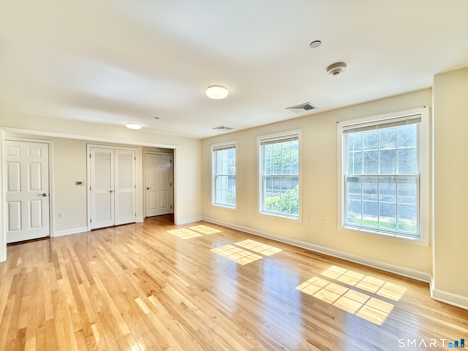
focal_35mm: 14
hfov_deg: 102.1
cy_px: 176
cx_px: 234
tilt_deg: +0.2
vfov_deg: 85.7
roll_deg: +0.1
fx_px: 189
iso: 125
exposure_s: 1/120
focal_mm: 2.22
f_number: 2.2
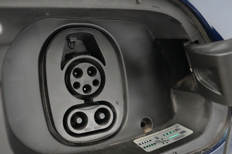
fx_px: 238
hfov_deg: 51.8
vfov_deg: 35.8
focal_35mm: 37
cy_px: 87
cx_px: 101
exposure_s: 1/125
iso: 12800
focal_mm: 28
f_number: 2.8
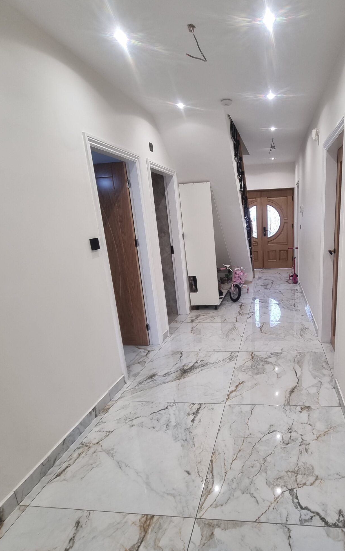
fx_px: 271
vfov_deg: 91.0
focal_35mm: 18
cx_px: 245
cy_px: 294
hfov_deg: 62.4
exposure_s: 1/50
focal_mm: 2.2
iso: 100
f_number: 2.2
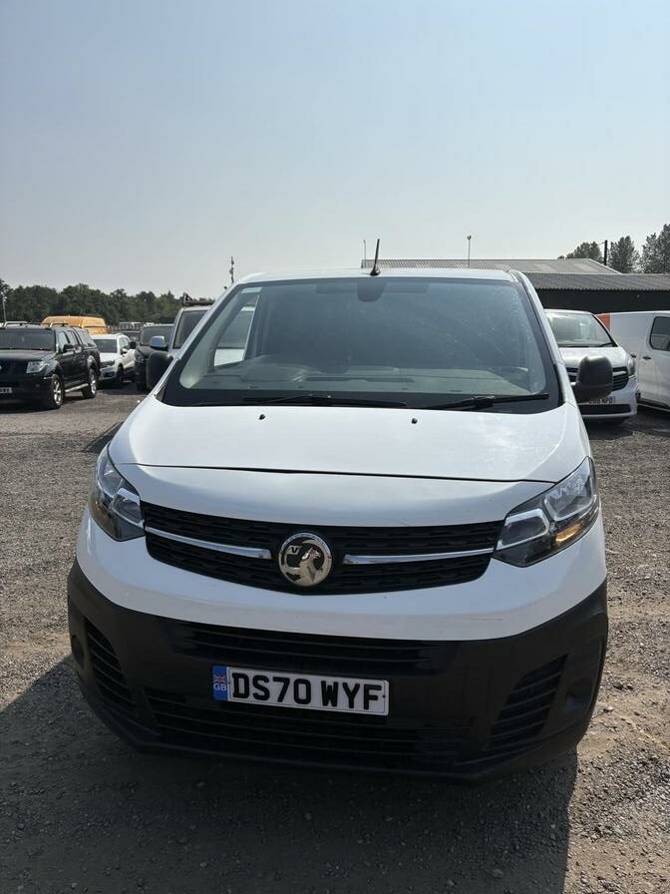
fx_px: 671
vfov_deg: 67.3
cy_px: 447
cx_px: 335
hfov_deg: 53.1
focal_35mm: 26
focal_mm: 5.96
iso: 50
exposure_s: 1/10101
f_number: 1.6
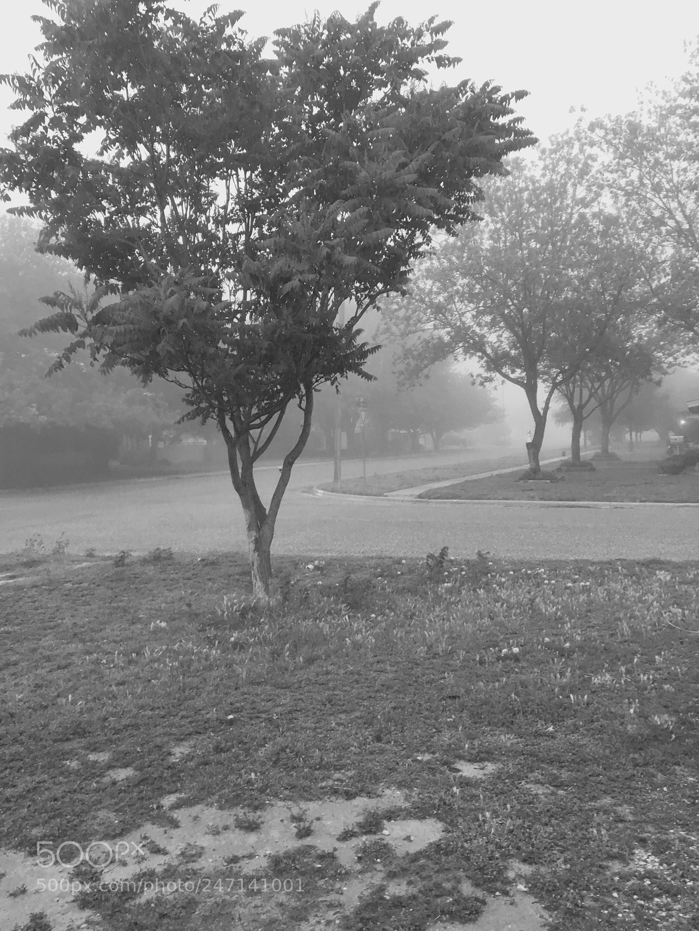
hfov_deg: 48.2
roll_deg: +1.9
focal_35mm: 29
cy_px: 466
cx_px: 350
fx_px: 781
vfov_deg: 61.7
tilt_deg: -1.5
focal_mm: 4.15
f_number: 2.2
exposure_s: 1/30
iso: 80
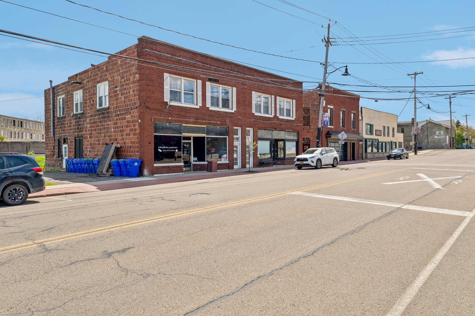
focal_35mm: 24
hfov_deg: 73.7
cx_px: 238
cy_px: 158
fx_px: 317
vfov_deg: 53.1
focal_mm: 24
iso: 100
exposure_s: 1/160
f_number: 9
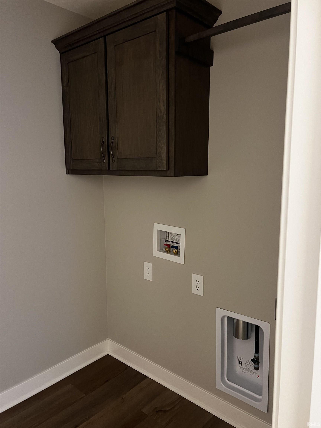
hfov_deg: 53.1
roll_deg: +1.3
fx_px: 321
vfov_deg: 67.3
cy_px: 214
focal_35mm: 26
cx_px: 160
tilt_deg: -7.1
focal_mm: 5.7
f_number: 1.5
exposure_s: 1/40
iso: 500
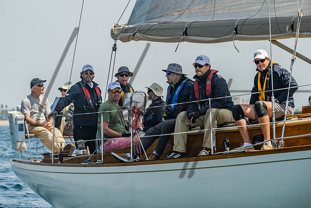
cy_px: 85
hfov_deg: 11.0
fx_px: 1613
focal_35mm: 187
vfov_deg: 7.4
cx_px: 152
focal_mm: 145
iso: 320
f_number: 6.3
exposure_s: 1/640
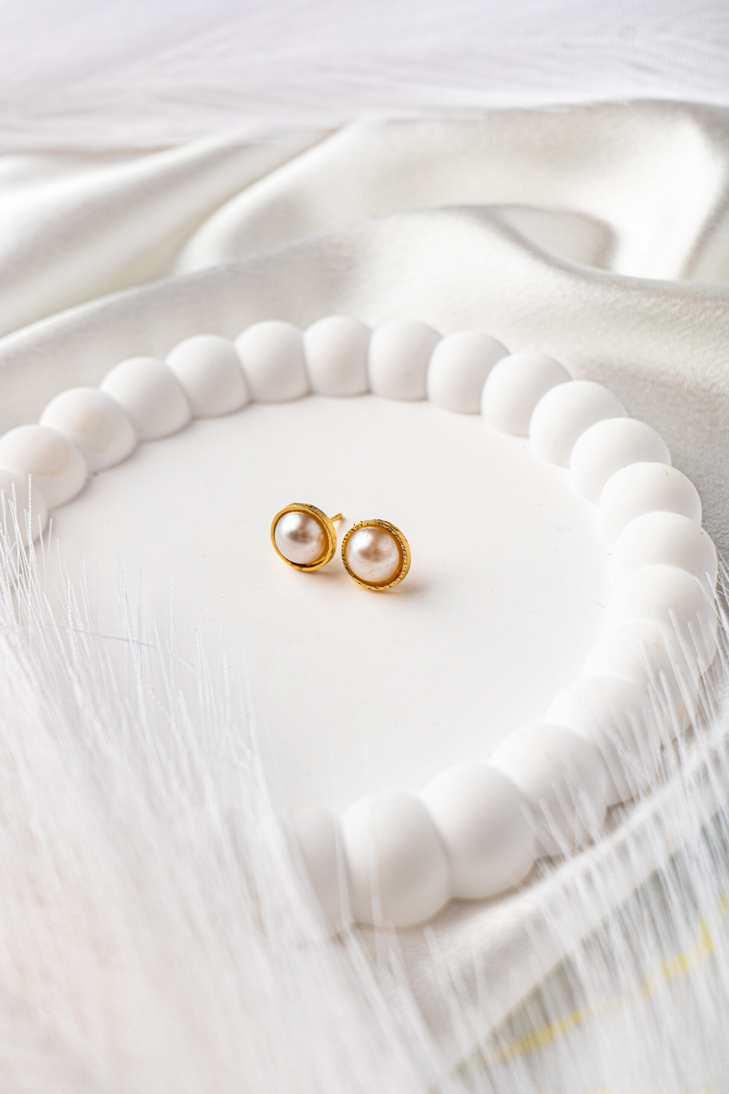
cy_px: 547
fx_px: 1822
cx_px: 364
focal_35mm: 60
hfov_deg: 22.6
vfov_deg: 33.4
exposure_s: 1/160
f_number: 7.1
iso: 400
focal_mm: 60
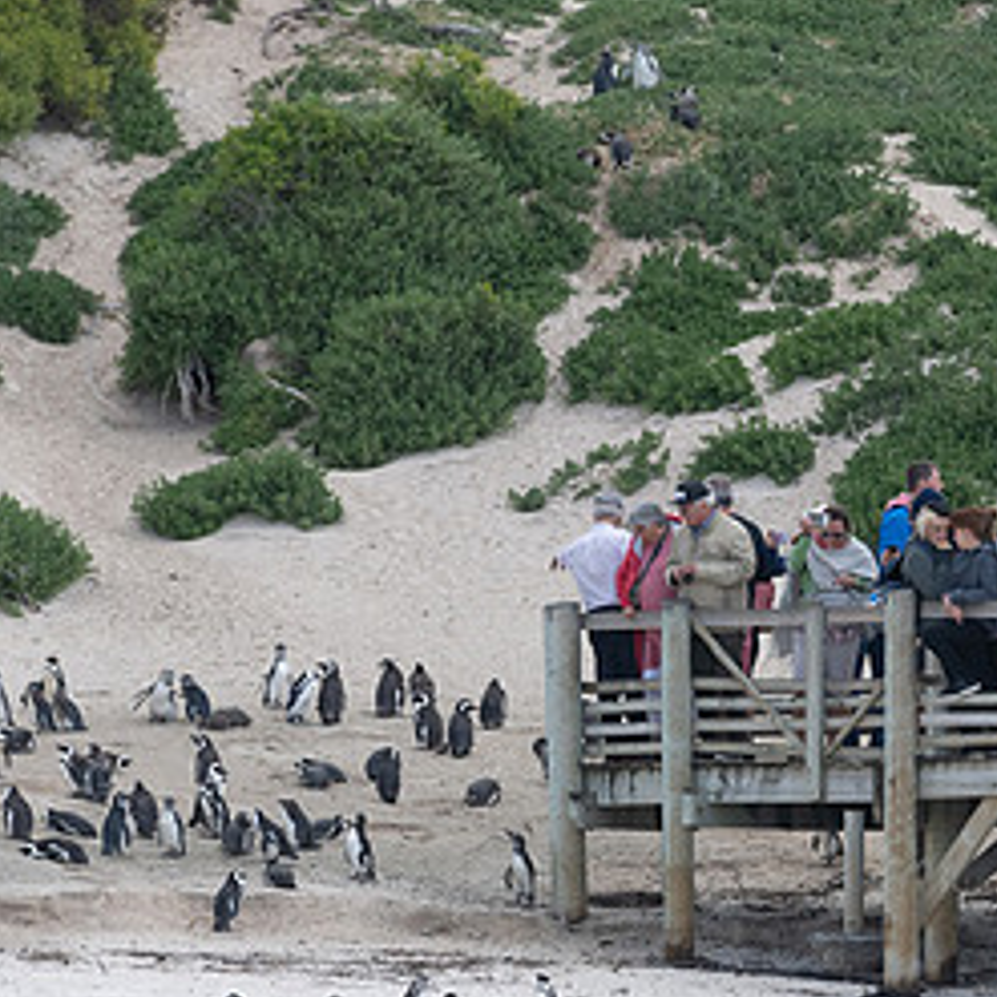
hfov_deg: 1.5
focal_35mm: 1197
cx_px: 908
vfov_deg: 1.5
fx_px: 39005
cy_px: 729
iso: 800
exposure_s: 1/1250
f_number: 10
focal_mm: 600
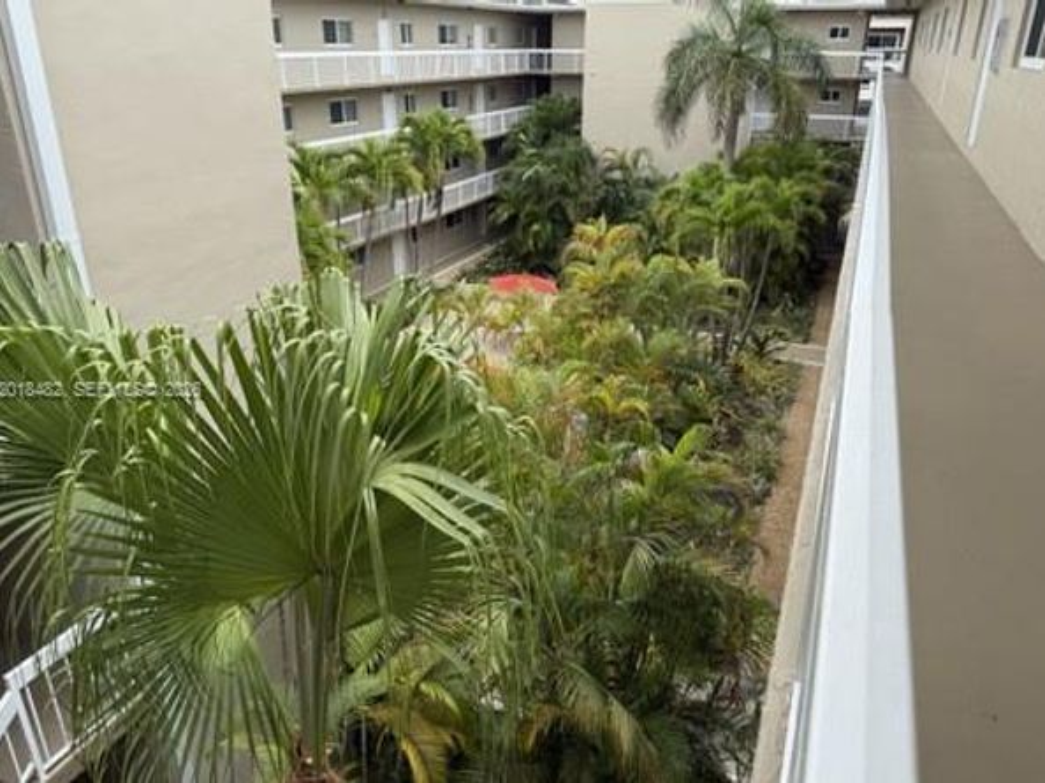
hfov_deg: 71.6
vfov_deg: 56.8
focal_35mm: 24
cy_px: 392
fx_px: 724
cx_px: 522
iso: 80
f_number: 1.78
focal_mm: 6.76
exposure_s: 1/1770
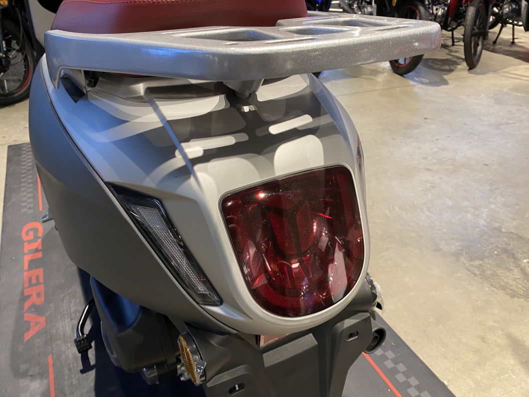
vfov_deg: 53.1
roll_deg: -0.6
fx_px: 397
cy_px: 198
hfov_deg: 67.3
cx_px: 264
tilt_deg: -32.9
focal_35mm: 26
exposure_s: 1/50
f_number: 1.8
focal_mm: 4.25
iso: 100
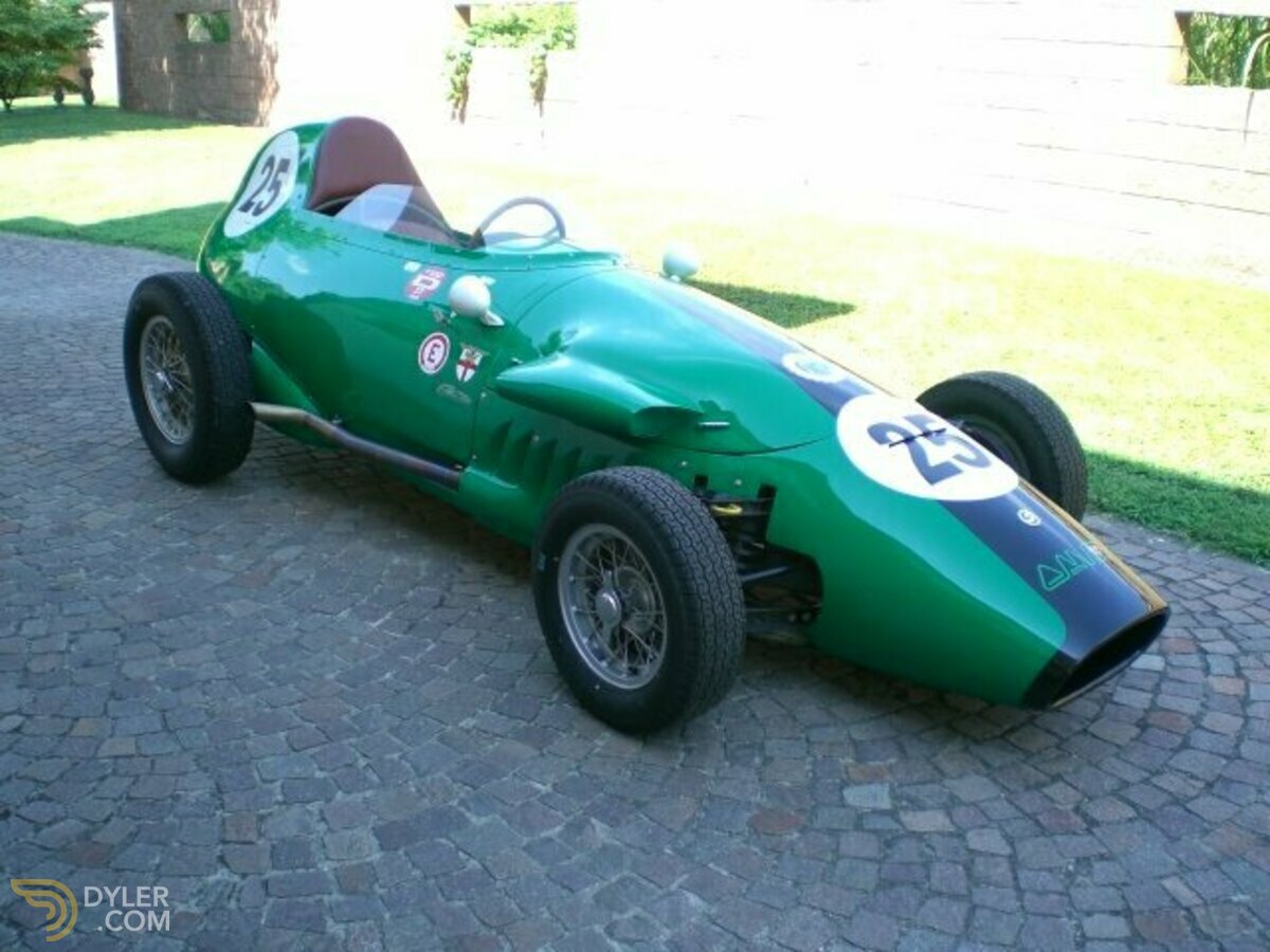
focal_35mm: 38
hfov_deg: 49.0
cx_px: 635
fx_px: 1394
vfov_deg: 37.7
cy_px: 476
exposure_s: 1/125
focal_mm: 6.3
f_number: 3.1
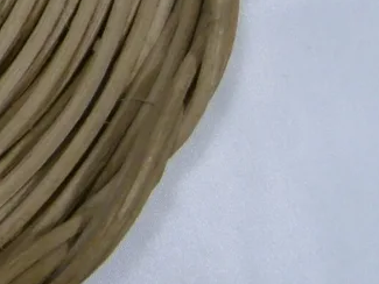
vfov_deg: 11.9
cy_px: -169
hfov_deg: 13.3
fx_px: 1292
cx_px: -471
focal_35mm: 118
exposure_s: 1/30
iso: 100
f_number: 3.1
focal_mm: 4.3
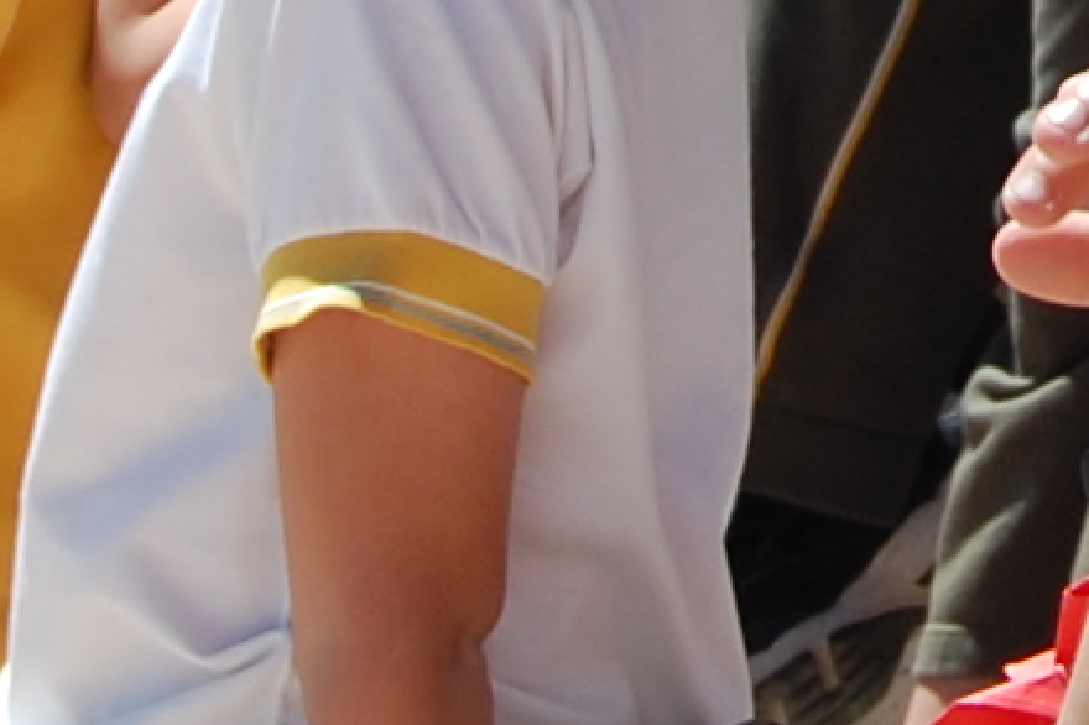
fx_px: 13952
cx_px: 1859
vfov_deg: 2.9
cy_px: -1151
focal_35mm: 461
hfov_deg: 4.4
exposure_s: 1/320
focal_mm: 45
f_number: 9
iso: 200
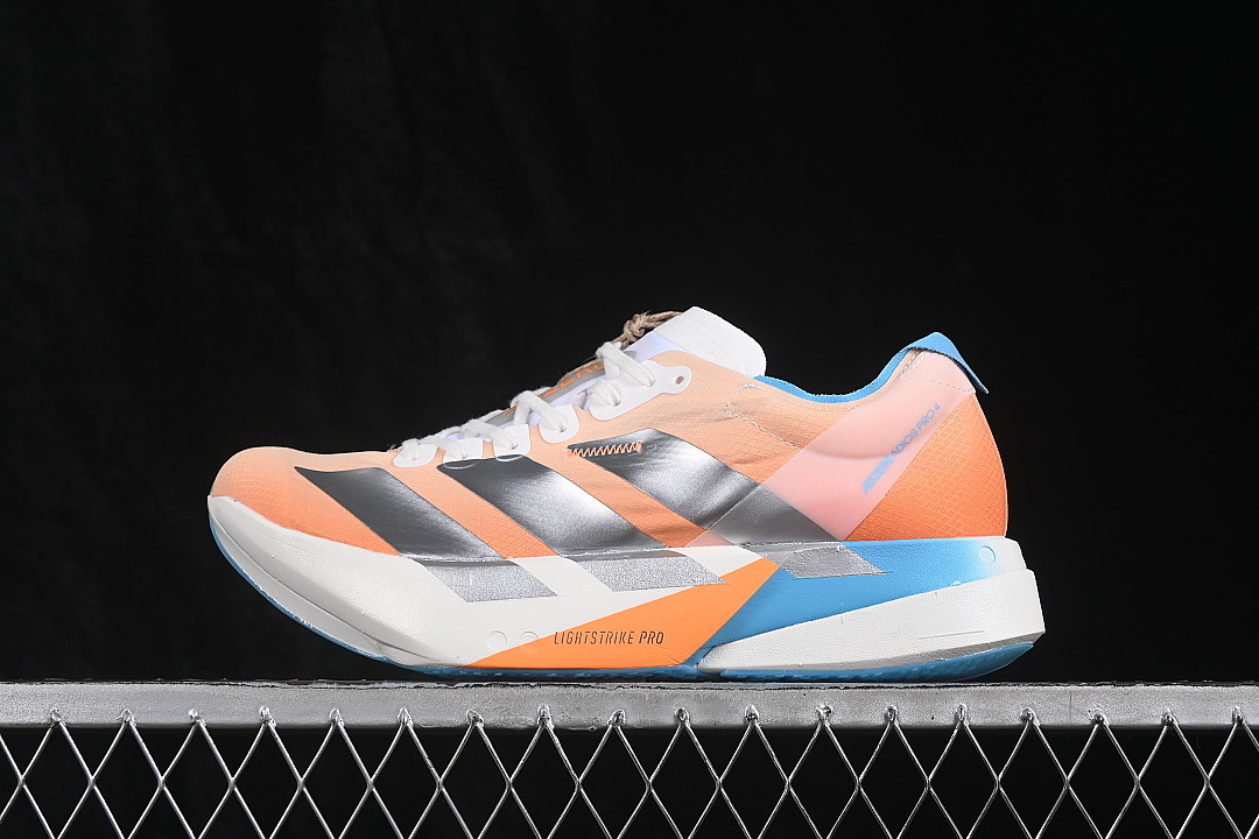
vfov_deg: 18.2
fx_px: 2623
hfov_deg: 27.0
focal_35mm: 75
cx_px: 630
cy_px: 420
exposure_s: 1/80
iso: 160
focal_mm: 50
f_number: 8
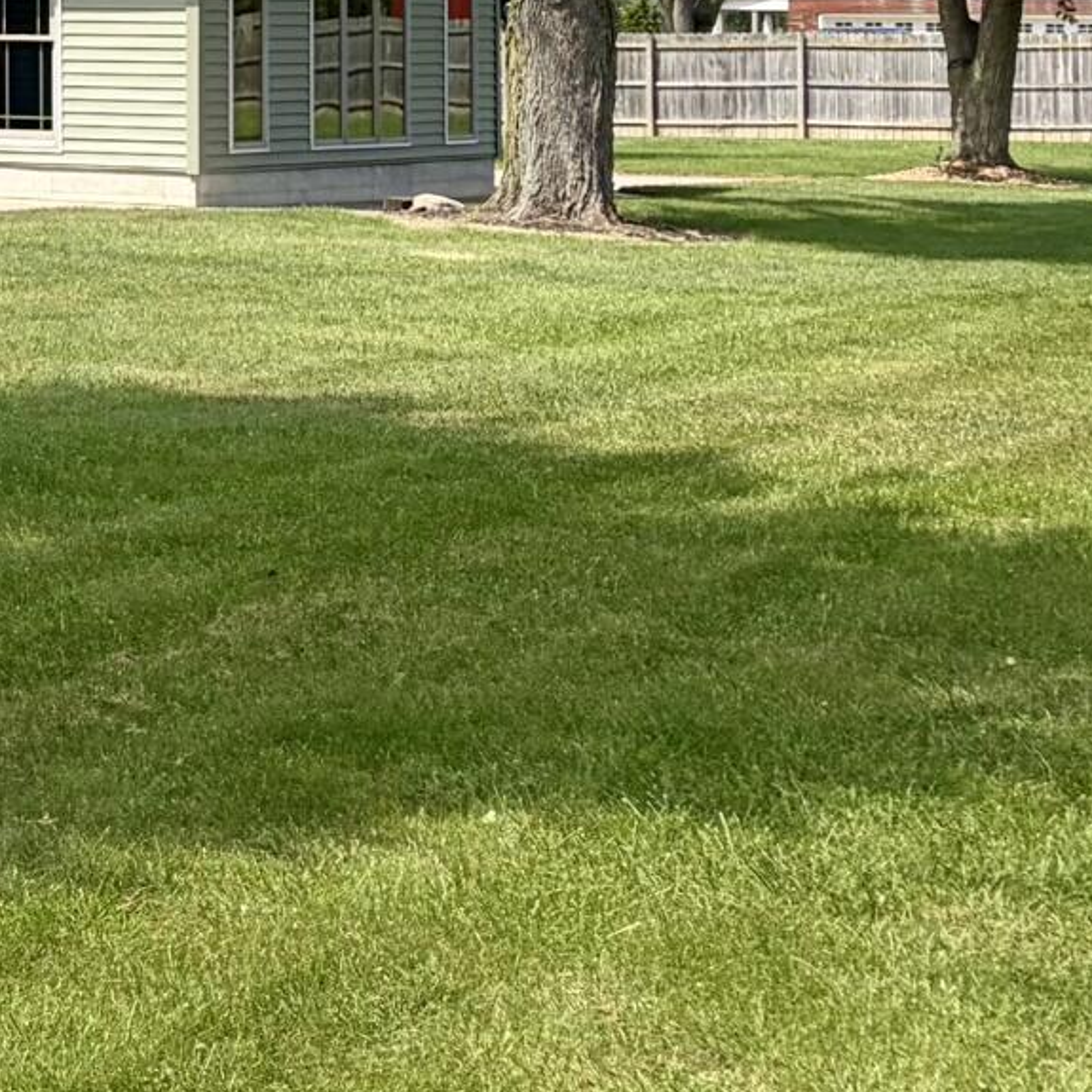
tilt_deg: +3.1
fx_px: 4283
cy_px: -196
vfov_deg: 14.1
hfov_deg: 13.1
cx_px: -866
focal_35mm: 120
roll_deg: -0.3
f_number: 1.6
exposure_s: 1/4950
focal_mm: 5.96
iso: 50
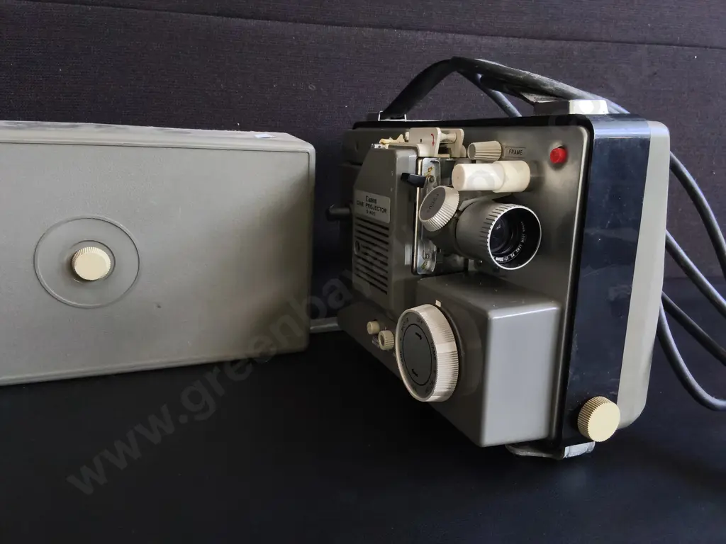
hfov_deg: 65.3
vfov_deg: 51.4
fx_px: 566
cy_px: 272
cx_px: 363
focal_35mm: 27
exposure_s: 1/120
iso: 250
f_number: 2
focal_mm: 2.87
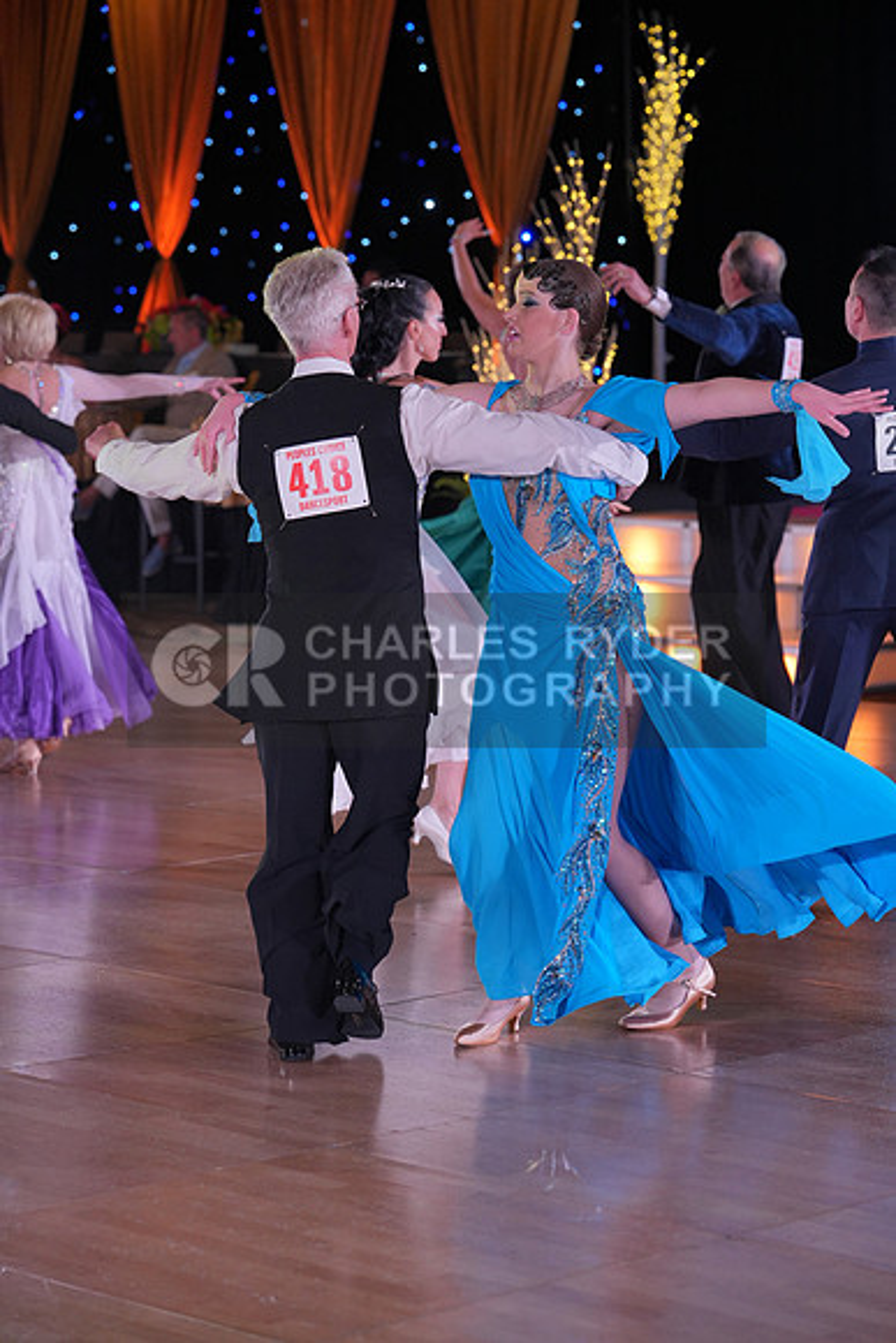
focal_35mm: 96
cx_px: 448
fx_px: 3582
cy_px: 672
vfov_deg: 21.2
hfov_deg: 14.3
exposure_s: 1/400
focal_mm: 96
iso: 1000
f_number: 4
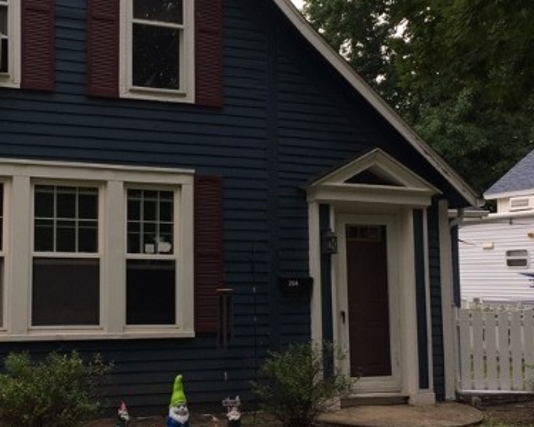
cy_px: 202
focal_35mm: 58
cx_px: 135
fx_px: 917
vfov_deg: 26.2
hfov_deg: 31.9
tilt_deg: +6.3
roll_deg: +0.8
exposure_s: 1/192
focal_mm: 4.15
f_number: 2.2
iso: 32
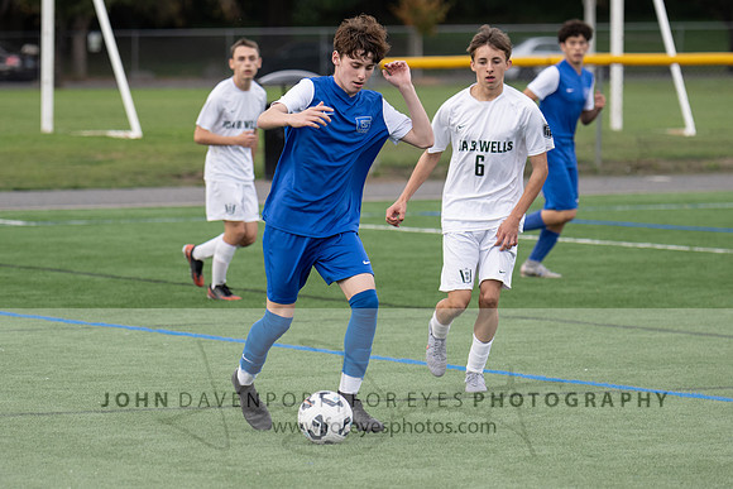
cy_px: 215
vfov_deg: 4.6
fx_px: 6049
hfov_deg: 6.9
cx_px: 366
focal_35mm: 297
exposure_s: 1/1000
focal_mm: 230
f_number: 5.3
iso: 1000
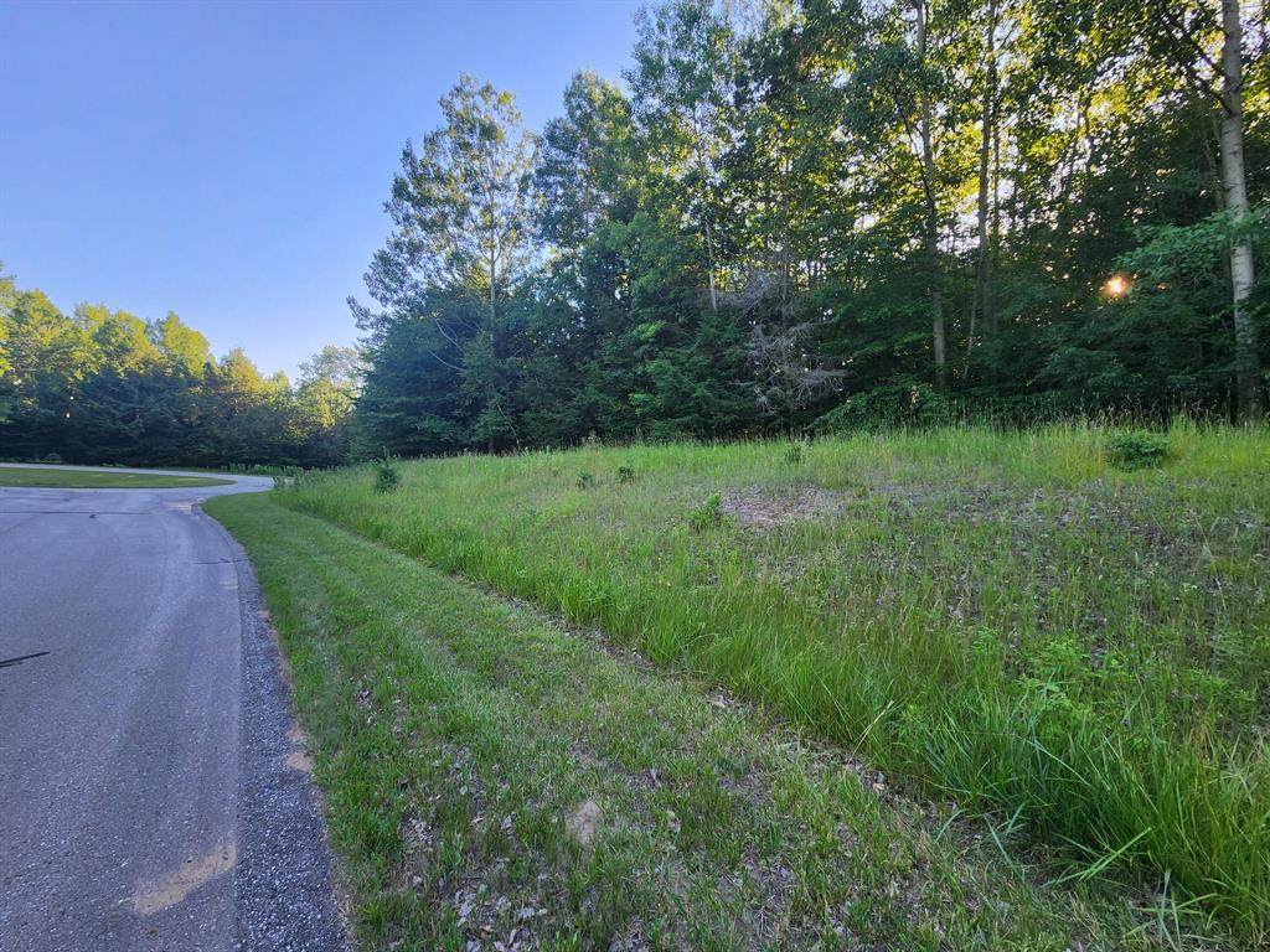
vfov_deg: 89.9
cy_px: 476
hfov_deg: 106.2
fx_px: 477
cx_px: 635
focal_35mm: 13
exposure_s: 1/212
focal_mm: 2.2
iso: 50
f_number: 2.2
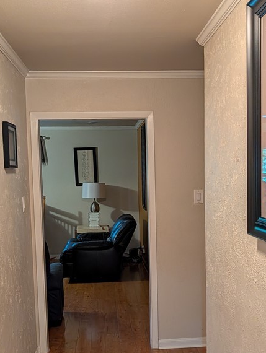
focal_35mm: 43
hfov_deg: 33.7
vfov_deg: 43.6
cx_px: 142
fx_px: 440
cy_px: 206
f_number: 1.68
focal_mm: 6.9
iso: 301
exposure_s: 1/120
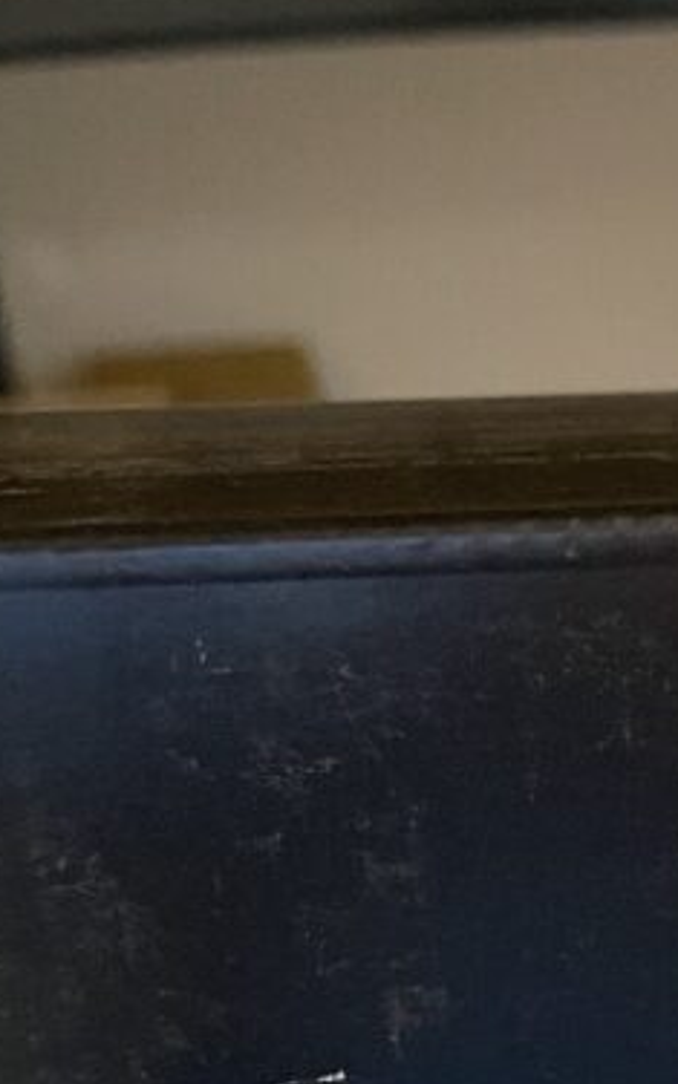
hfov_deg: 14.6
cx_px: 1318
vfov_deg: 26.3
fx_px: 2217
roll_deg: +3.0
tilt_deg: -23.2
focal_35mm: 75
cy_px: 1041
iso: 500
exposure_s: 1/43
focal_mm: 5.1
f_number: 1.6
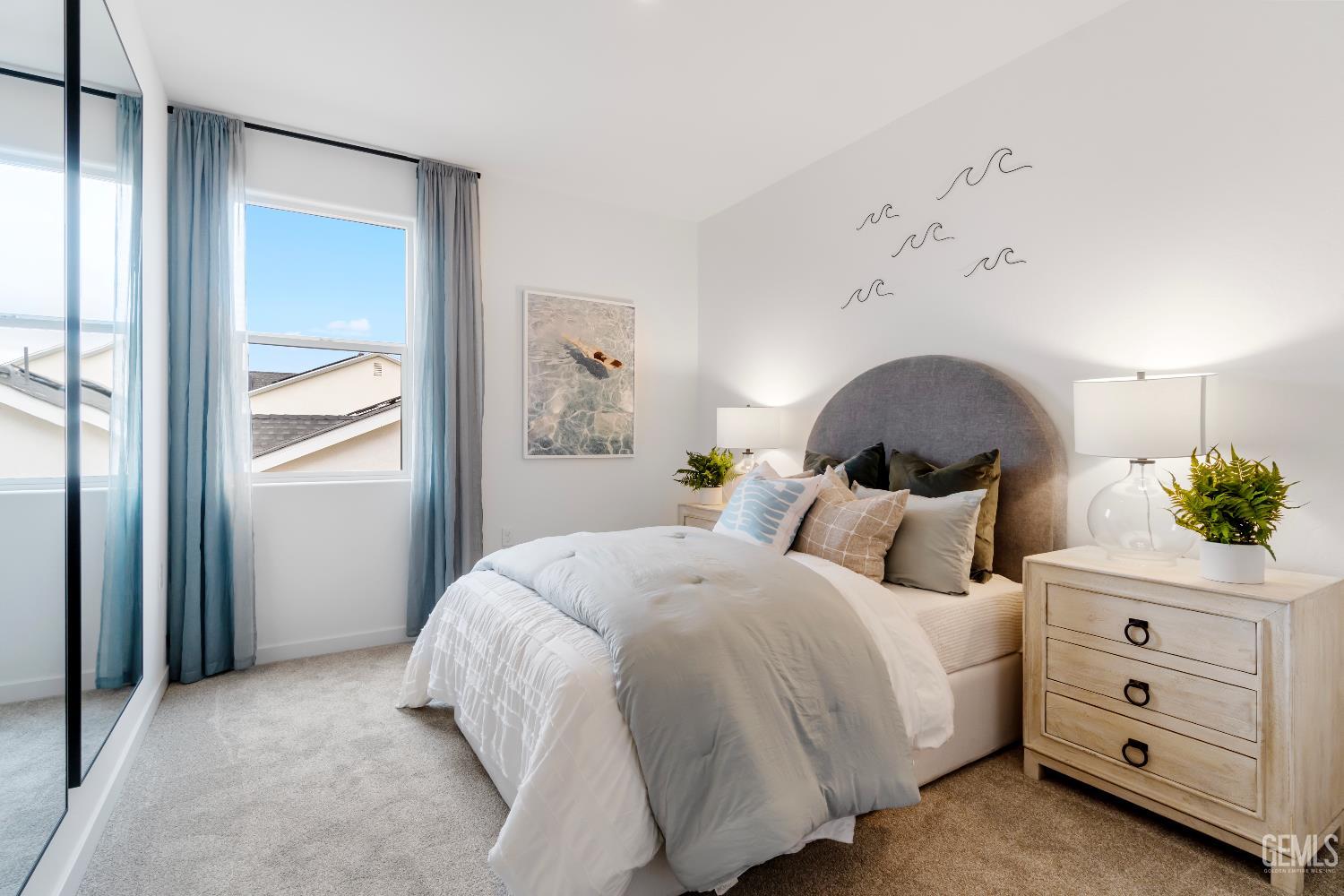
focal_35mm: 16
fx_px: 616
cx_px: 672
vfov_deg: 72.1
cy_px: 448
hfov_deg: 95.0
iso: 250
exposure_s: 1/4
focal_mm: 11
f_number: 9
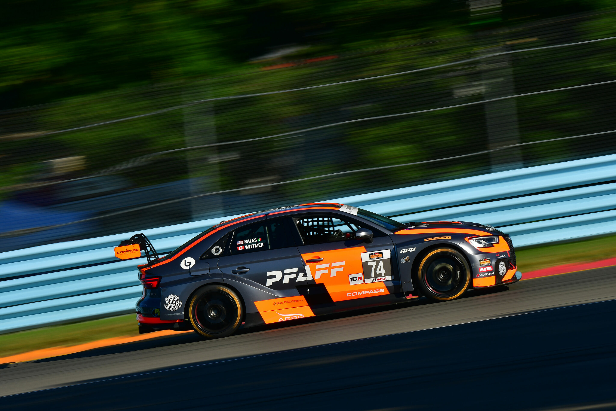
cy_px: 206
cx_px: 308
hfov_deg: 4.7
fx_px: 7443
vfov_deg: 3.2
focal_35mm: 435
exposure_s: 1/80
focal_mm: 290
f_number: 14
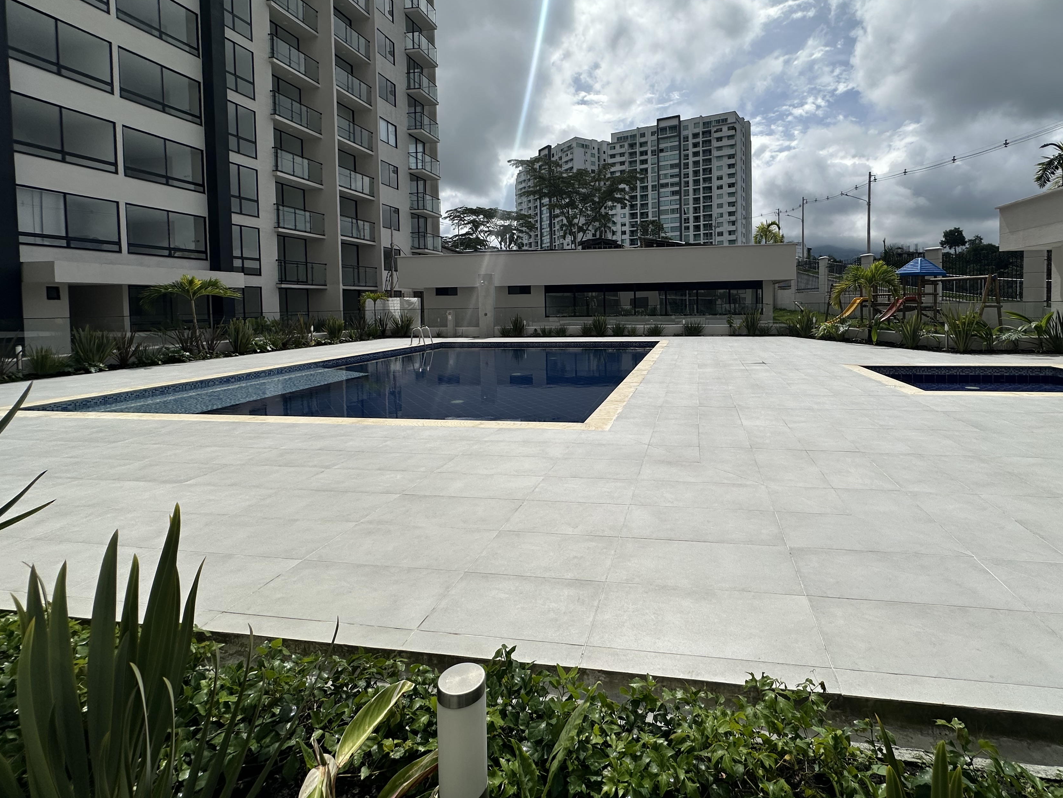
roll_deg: +0.4
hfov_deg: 90.3
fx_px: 522
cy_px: 321
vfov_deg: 74.0
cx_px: 613
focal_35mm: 17
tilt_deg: -2.0
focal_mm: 2.22
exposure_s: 1/5051
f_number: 2.2
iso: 50
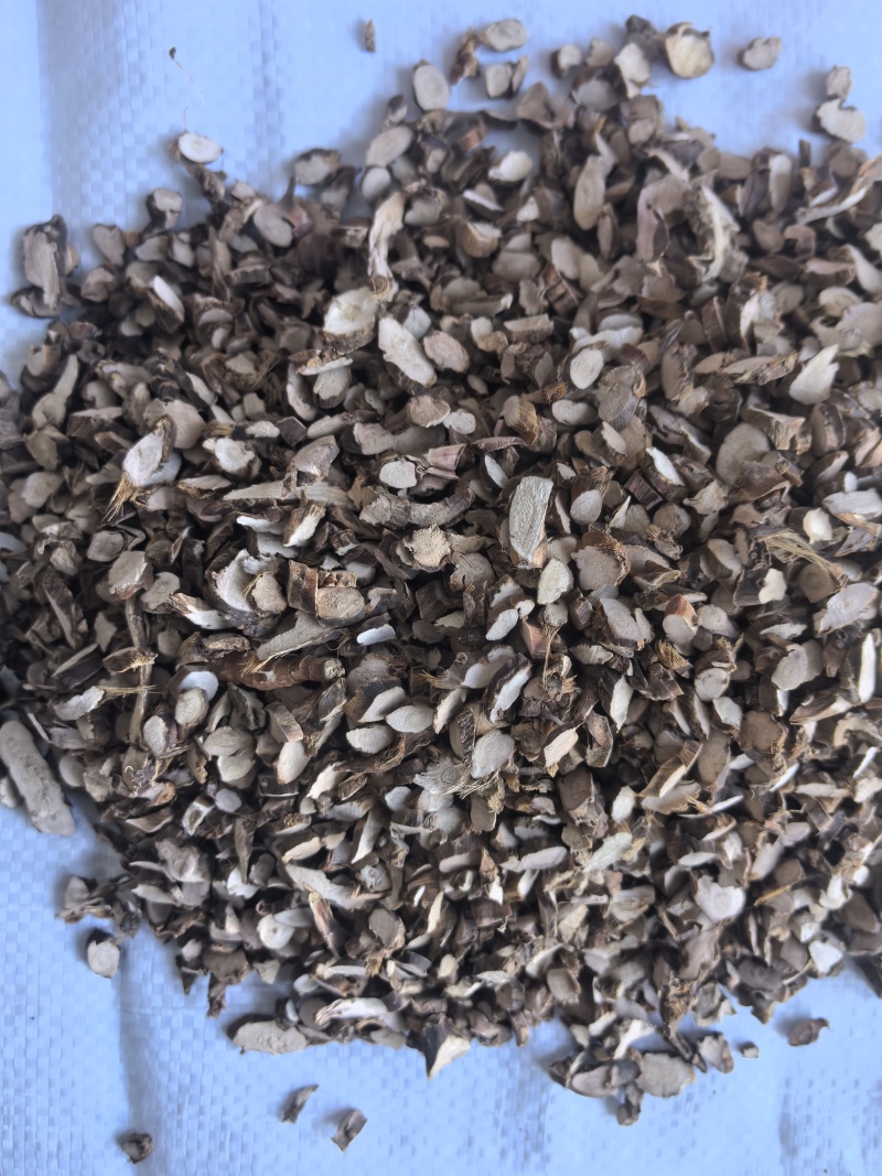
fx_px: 917
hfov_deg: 51.3
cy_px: 588
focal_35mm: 27
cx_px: 441
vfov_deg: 65.3
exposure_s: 1/100
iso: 125
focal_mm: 5.75
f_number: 2
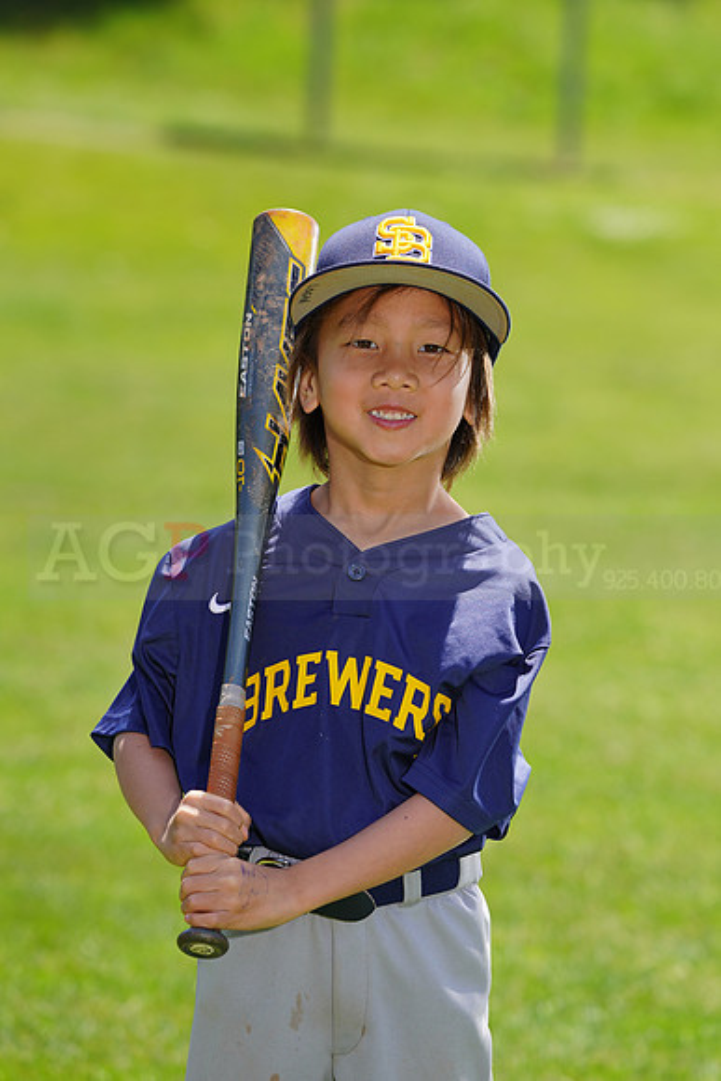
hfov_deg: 6.1
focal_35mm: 226
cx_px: 360
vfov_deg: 9.1
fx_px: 6785
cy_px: 540
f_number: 7.1
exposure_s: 1/250
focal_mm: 226
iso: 100
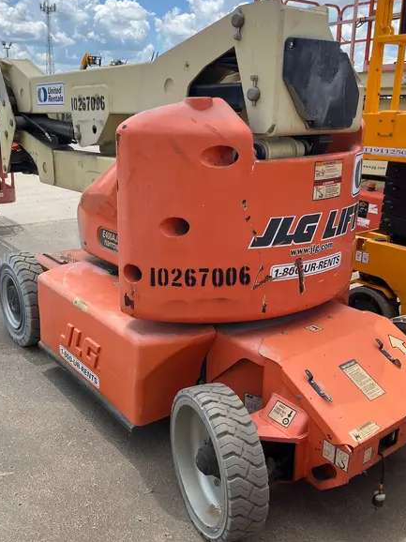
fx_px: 516
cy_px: 258
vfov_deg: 55.4
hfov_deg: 42.6
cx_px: 156
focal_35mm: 33
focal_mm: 5.1
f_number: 1.6
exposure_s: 1/2024
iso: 50
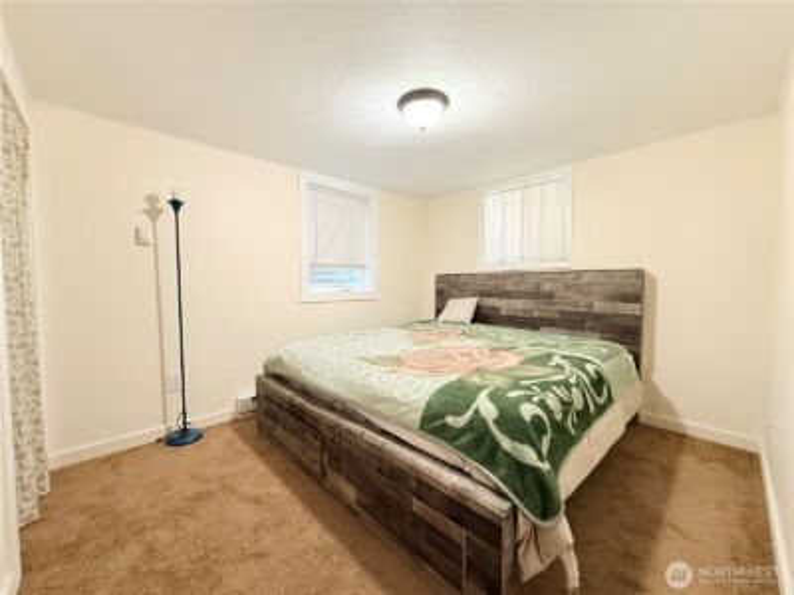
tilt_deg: -2.0
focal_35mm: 14
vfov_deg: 85.7
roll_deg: +0.0
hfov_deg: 102.1
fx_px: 321
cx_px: 397
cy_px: 298
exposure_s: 1/60
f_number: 2.2
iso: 320
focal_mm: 2.22
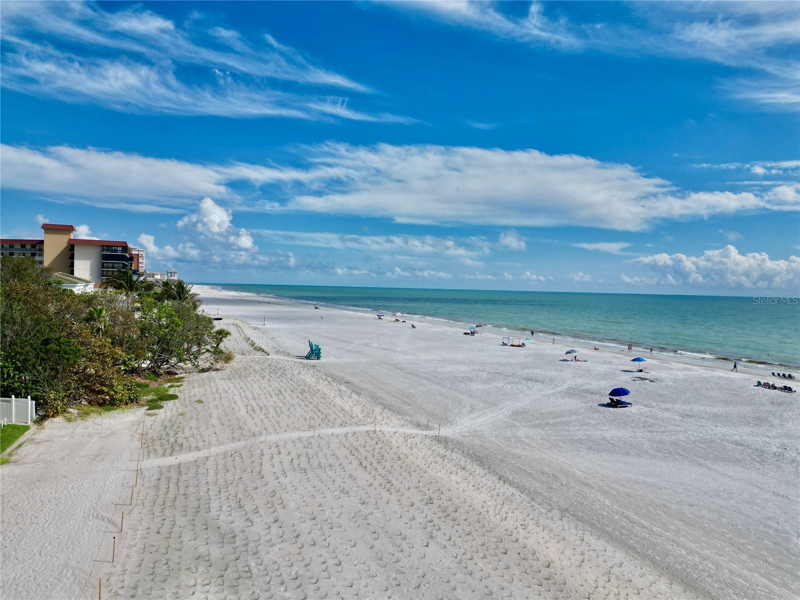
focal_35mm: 24
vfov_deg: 56.8
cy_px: 300
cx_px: 400
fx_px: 555
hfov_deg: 71.6
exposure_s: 1/5000
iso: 110
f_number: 1.7
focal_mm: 6.72
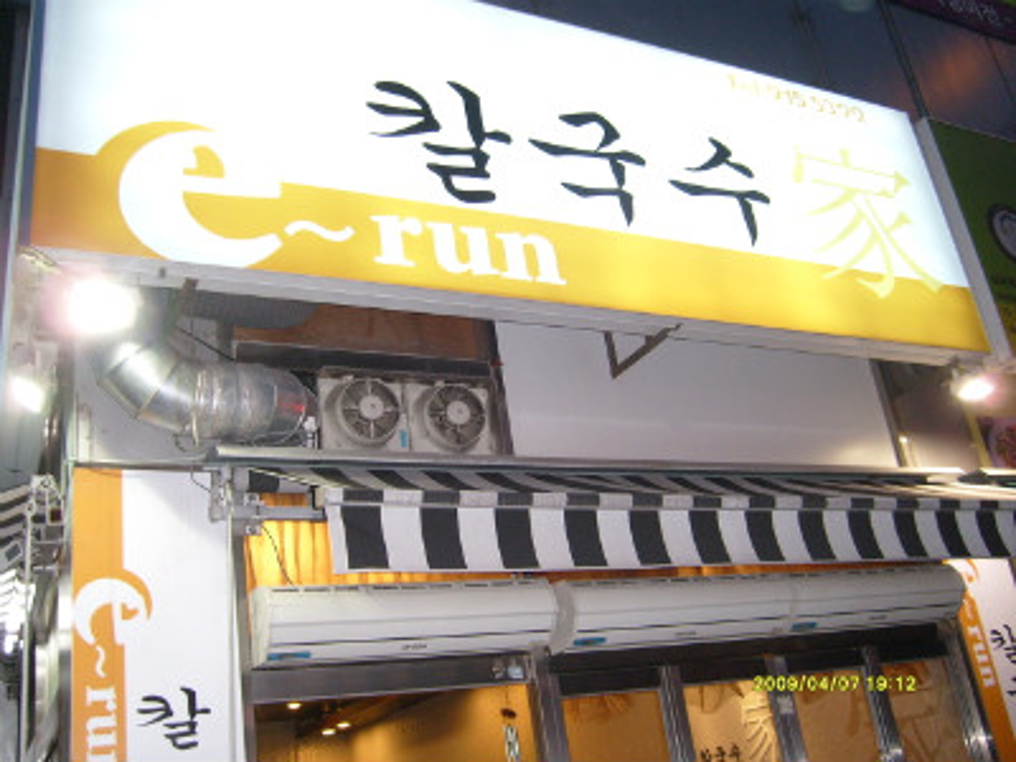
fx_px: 1027
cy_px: 381
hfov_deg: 52.6
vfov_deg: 40.7
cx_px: 508
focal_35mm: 35
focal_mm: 5.8
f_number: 2.8
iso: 120
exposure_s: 1/45
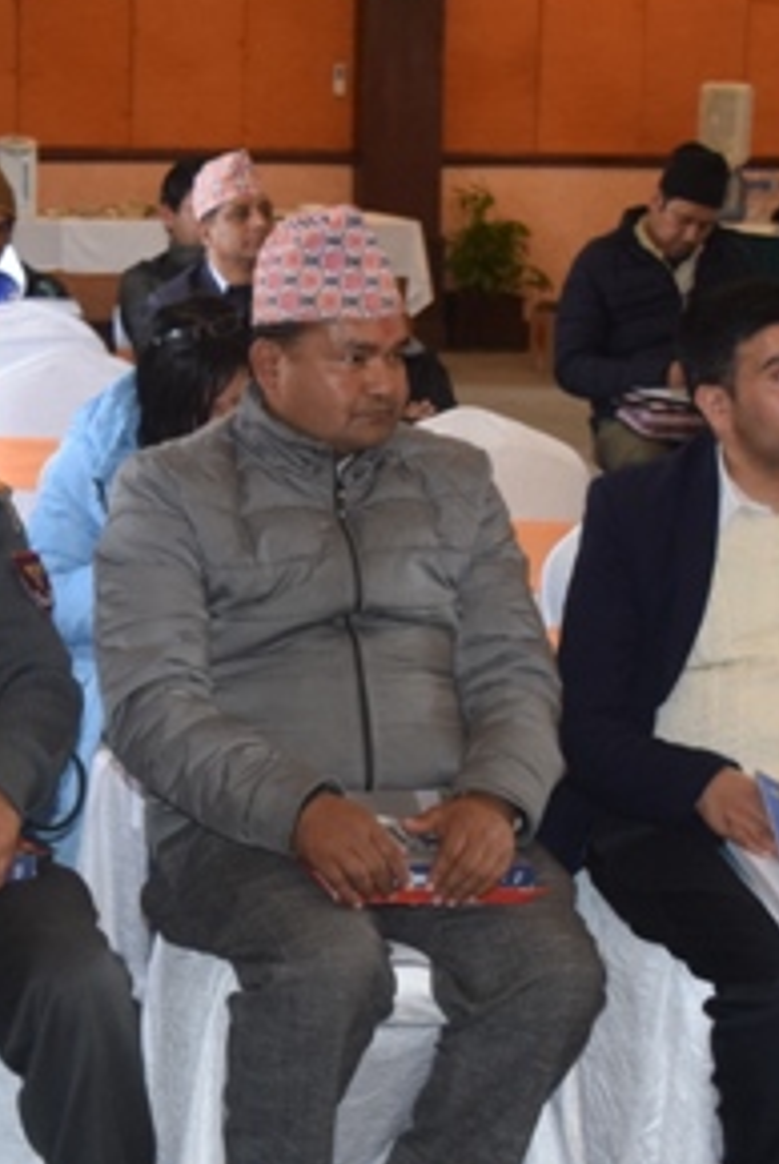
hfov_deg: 15.9
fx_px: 2785
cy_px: 668
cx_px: 269
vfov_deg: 23.6
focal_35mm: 86
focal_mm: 26
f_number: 4
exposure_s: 1/60
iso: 1800
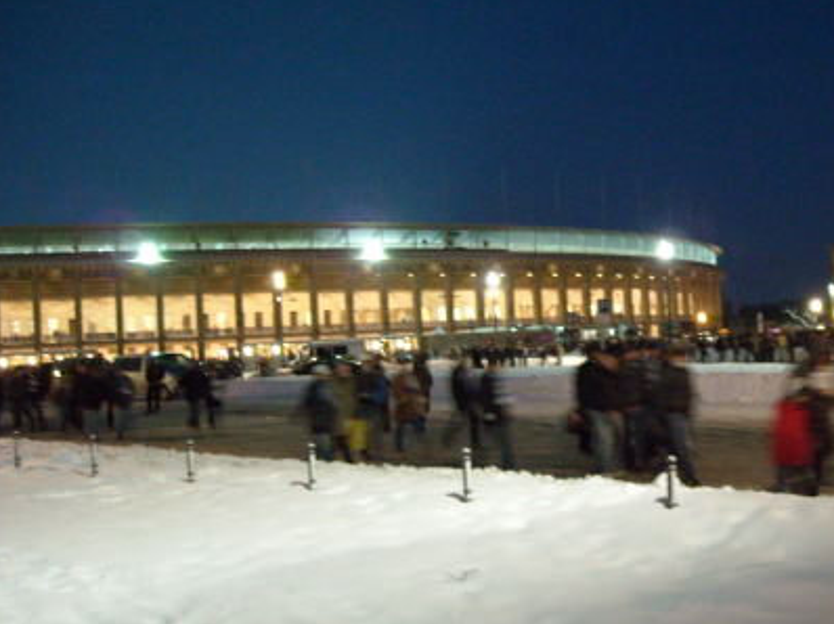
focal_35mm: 44
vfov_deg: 32.8
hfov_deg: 42.7
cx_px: 505
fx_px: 1059
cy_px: 317
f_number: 2.8
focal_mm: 5.7
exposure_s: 1/6
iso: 800
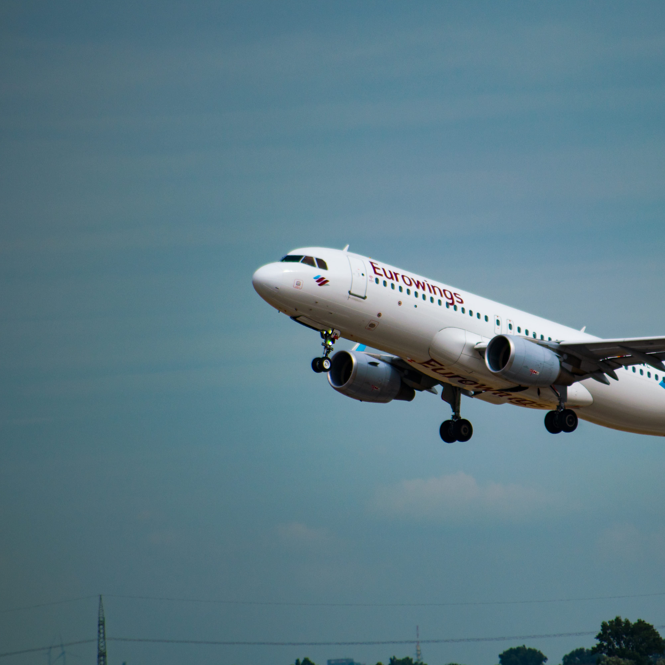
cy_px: 332
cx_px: 488
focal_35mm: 574
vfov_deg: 3.1
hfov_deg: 3.1
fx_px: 12476
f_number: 5.6
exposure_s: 1/2000
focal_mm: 300
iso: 250
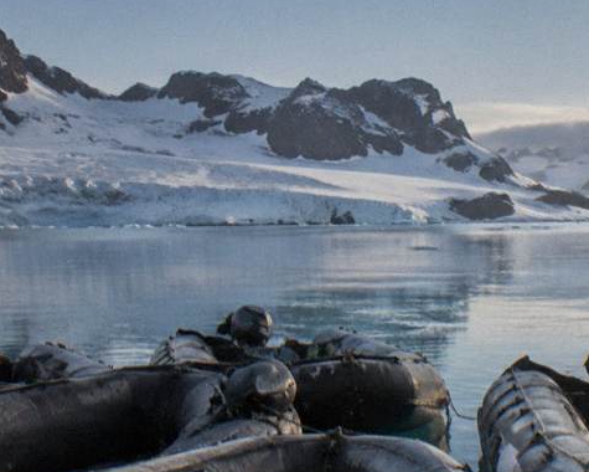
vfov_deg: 19.2
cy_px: 381
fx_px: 1377
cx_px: 518
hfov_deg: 23.6
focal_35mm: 79
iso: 400
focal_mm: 40
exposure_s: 1/200
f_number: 11
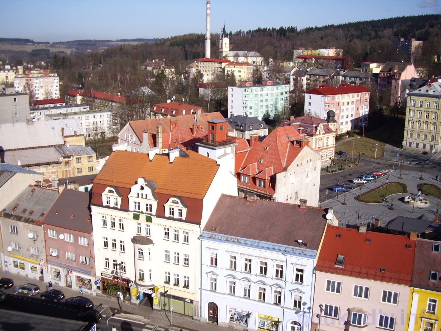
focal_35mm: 38
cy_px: 166
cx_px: 220
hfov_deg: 49.0
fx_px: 484
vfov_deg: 37.7
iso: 64
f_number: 2.8
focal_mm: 7.9
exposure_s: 1/1250
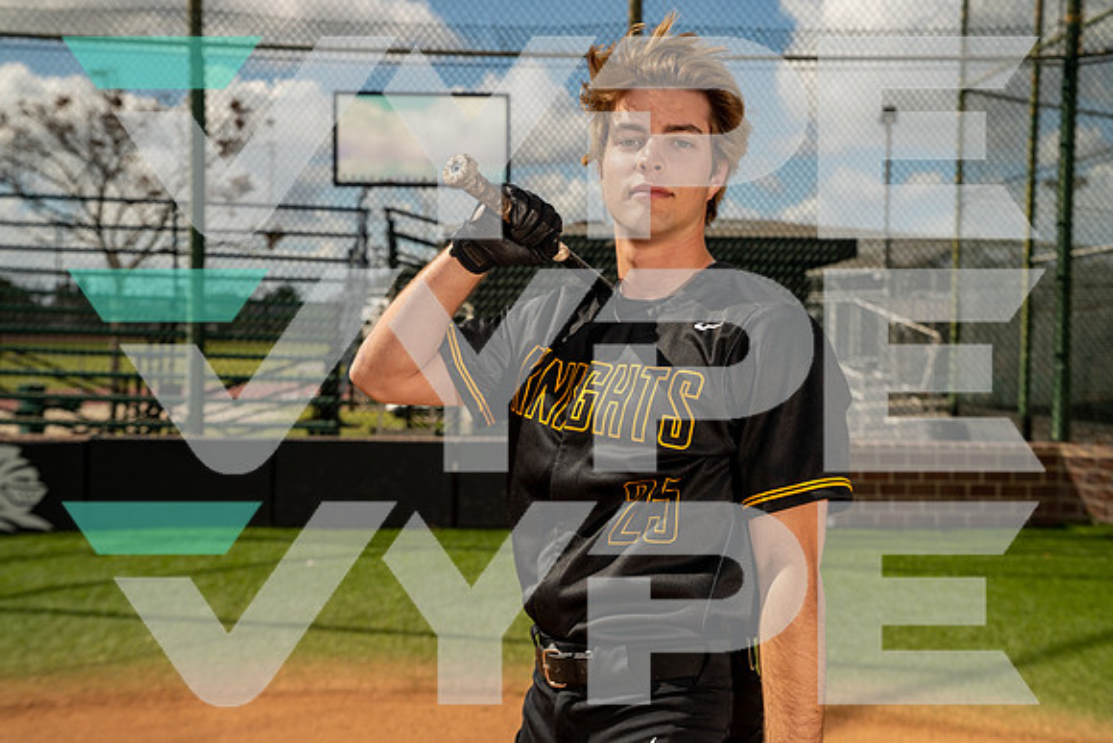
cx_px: 556
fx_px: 1732
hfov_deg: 35.6
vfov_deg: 24.2
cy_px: 372
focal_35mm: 56
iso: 100
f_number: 5.6
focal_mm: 56
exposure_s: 1/250
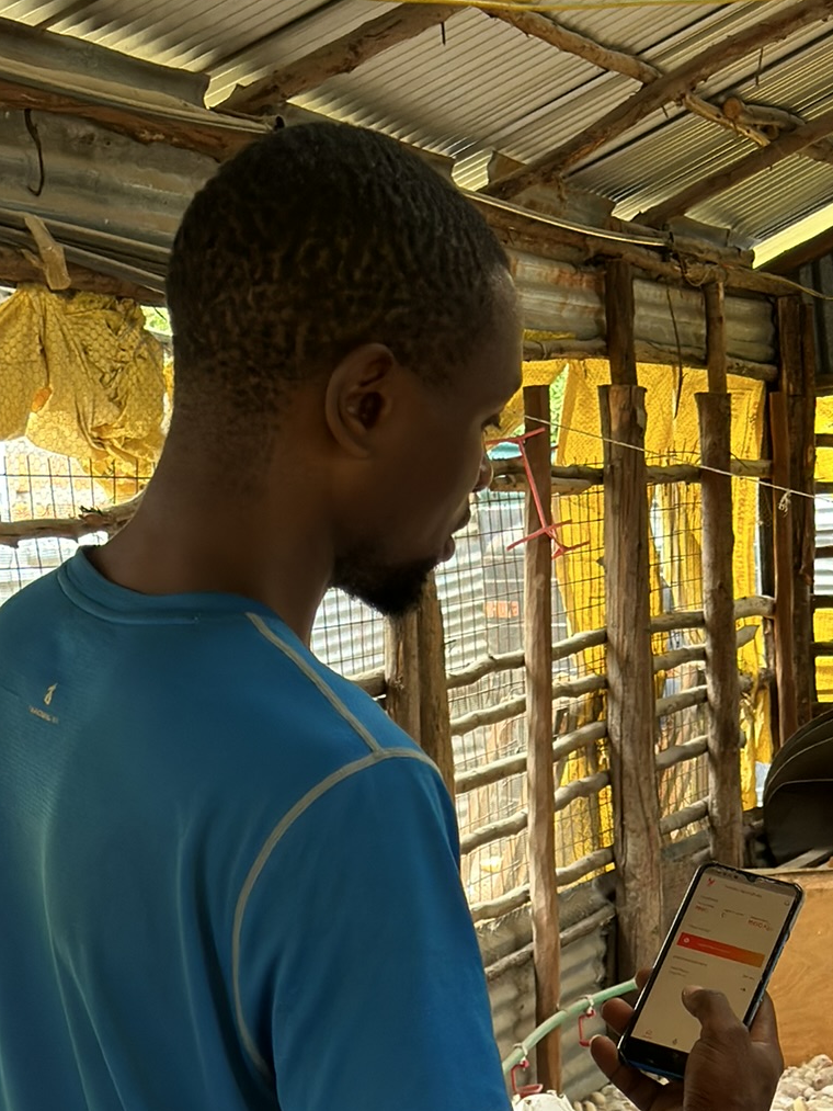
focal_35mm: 97
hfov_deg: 15.0
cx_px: 797
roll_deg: +3.7
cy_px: 1107
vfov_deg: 19.6
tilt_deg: -10.6
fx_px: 3112
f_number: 1.78
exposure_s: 1/172
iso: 125
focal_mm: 6.86
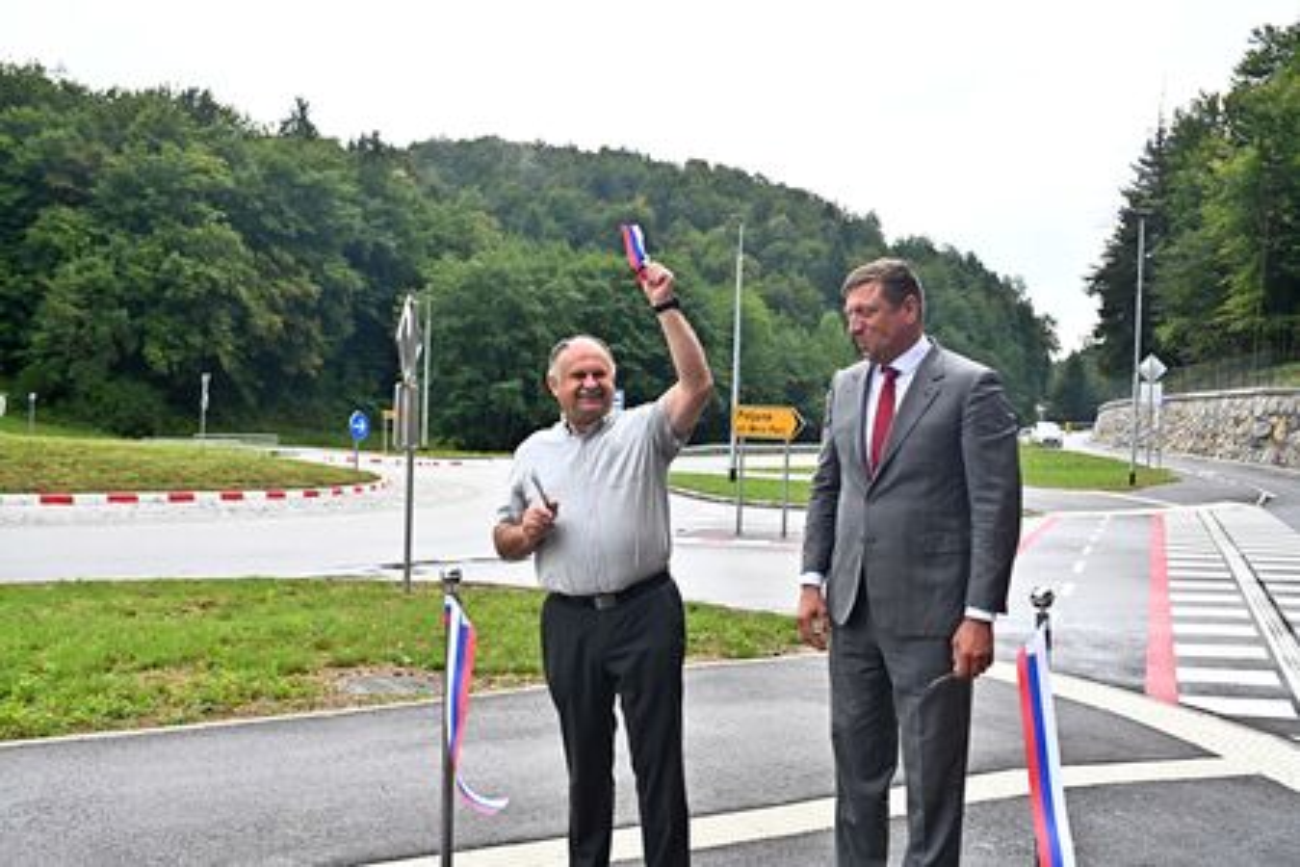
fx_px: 1264
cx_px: 650
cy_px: 434
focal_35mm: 35
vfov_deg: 37.9
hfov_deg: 54.4
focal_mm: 35
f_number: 6.3
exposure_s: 1/4000
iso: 1600
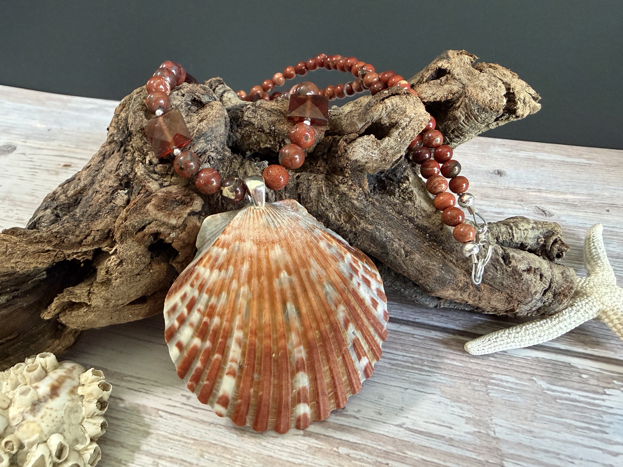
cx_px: 312
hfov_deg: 67.3
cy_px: 234
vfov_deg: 53.1
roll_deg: +1.6
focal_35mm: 26
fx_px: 468
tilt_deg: -37.6
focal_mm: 2.22
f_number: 2.2
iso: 500
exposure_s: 1/60
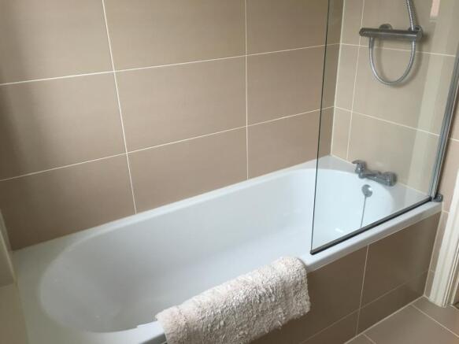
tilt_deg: -23.8
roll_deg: +0.5
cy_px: 172
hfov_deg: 61.7
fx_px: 384
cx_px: 230
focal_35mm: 29
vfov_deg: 48.2
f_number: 2.2
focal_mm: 4.15
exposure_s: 1/33
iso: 64
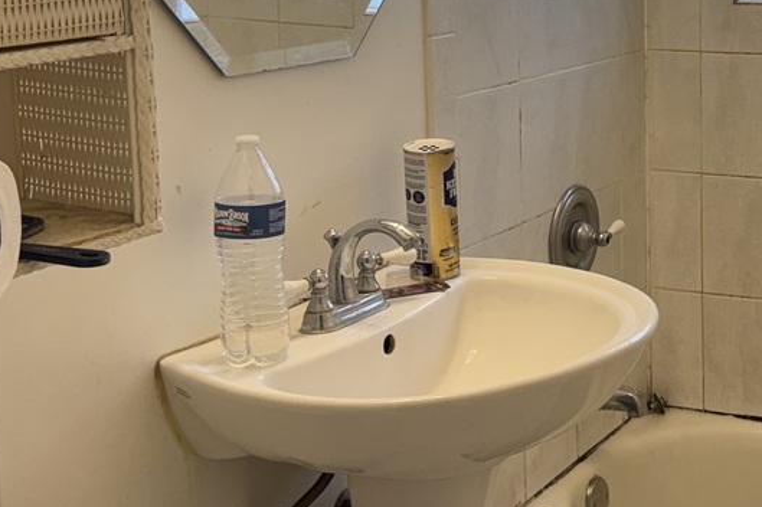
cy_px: 79
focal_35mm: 68
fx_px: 1438
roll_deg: -0.1
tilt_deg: -7.7
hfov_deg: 28.3
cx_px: 716
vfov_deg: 19.7
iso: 64
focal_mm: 6.76
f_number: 1.78
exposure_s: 1/270
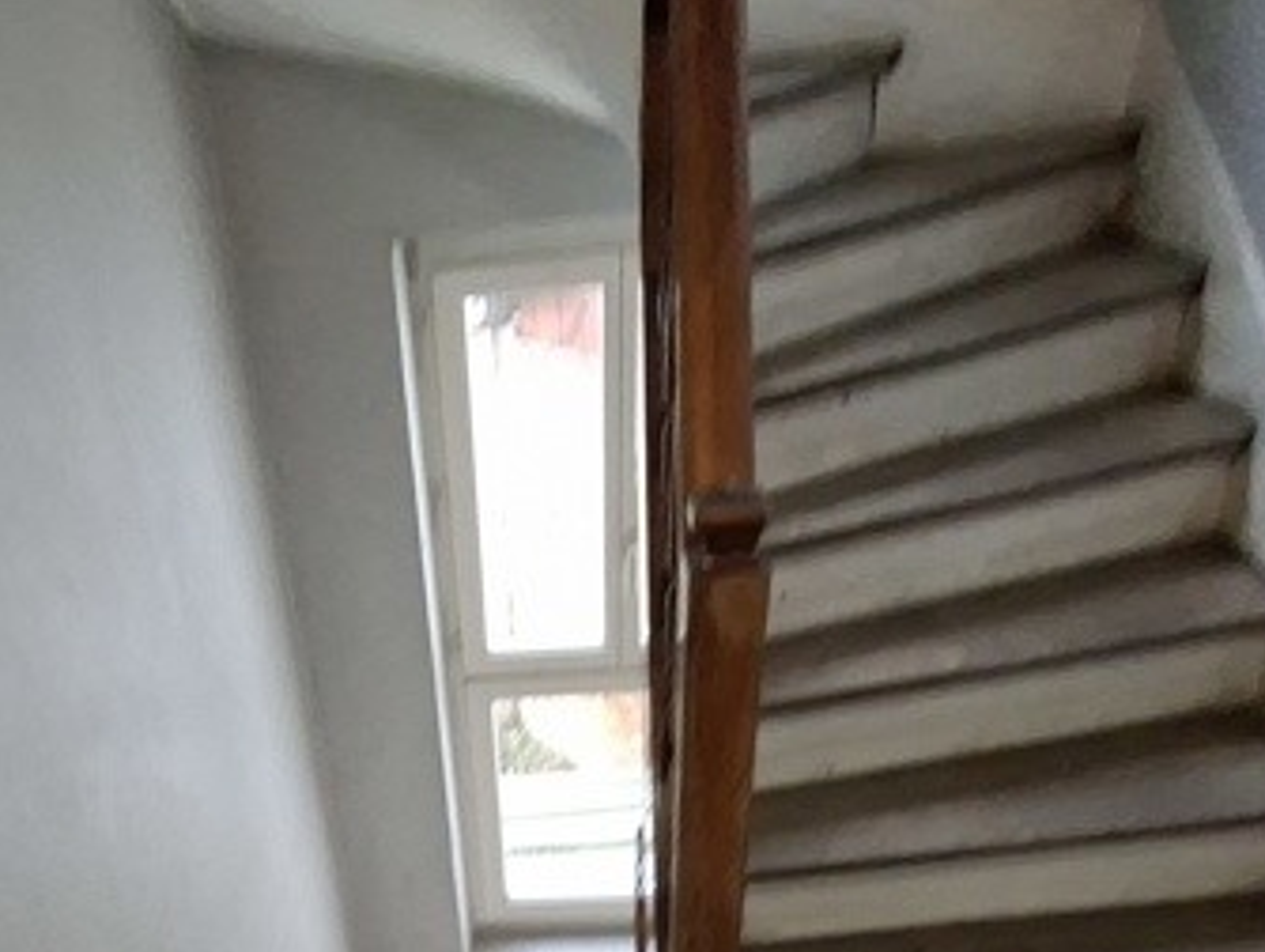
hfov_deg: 57.0
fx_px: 1134
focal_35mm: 31
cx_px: 419
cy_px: 1069
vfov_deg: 37.4
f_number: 2.2
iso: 200
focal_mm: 1.74
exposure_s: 1/50
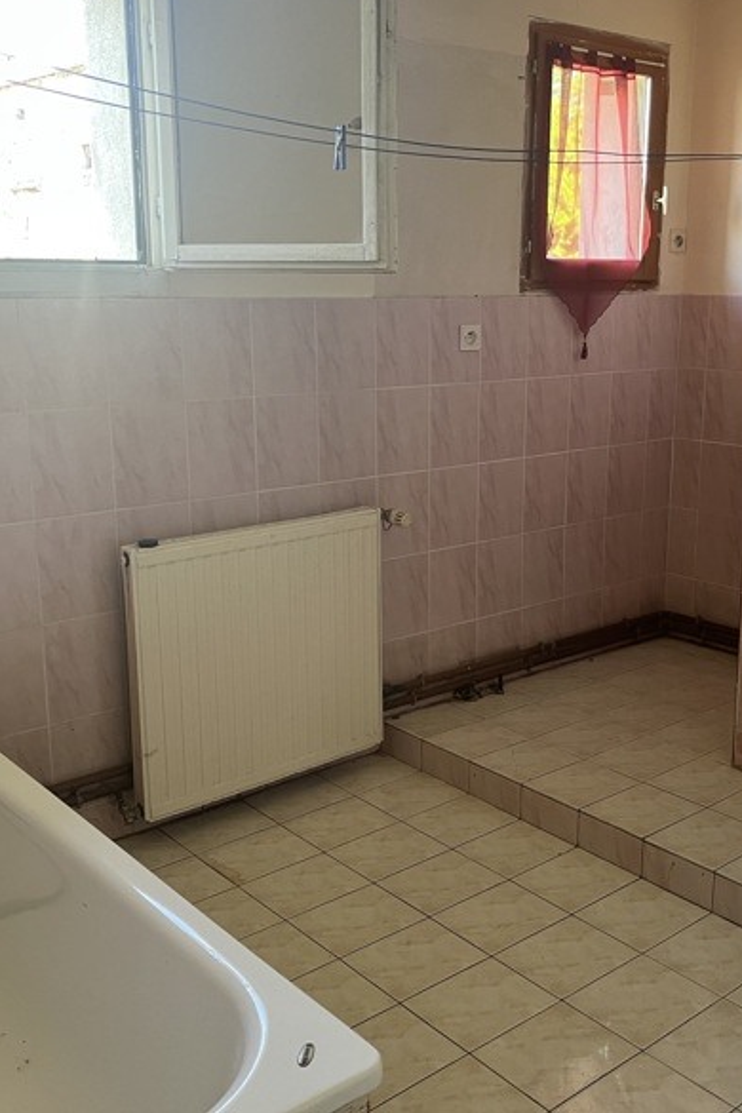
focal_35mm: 37
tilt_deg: -13.0
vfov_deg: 51.9
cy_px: 544
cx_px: 424
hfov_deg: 35.9
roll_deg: -0.4
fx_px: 1144
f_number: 1.6
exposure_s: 1/64
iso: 125
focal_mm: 5.1
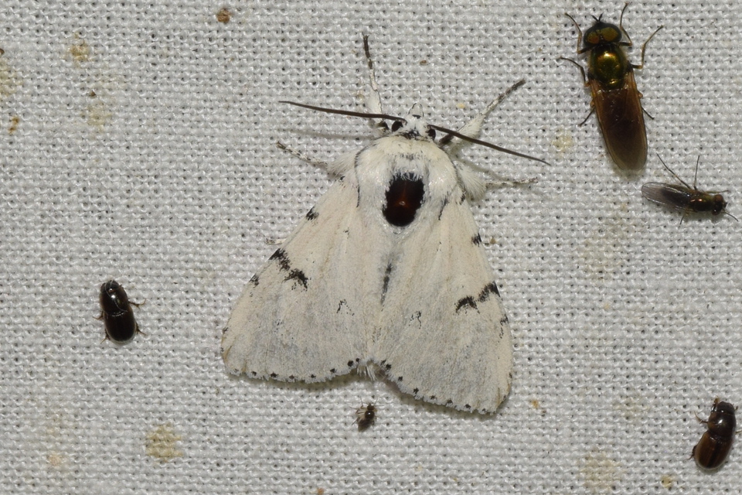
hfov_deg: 9.8
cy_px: 248
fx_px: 4328
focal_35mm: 210
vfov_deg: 6.5
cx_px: 371
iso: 400
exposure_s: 1/200
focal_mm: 140
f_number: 14
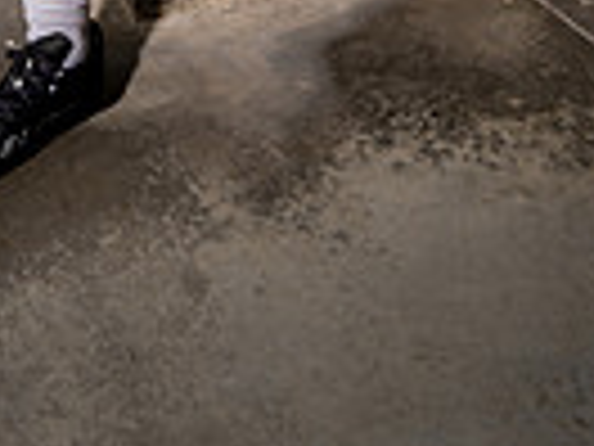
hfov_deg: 20.3
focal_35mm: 95
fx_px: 1630
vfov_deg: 13.0
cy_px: -514
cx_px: 76
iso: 100
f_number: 7.1
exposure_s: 1/250
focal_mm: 29
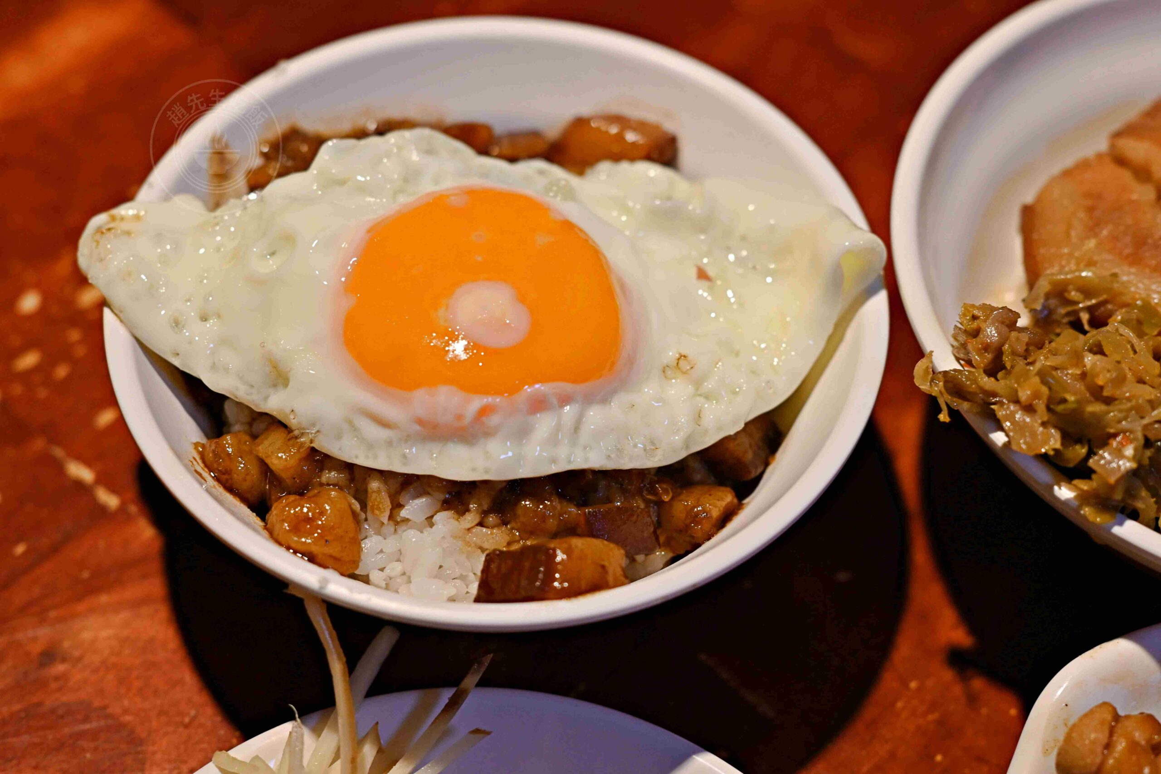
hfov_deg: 27.0
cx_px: 580
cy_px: 387
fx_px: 2419
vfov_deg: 18.2
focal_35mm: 75
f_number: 3.2
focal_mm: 50
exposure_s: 1/200
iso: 250
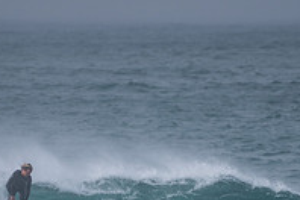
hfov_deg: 1.3
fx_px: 13116
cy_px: 266
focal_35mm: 1574
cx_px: 150
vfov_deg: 0.9
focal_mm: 500
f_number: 5.6
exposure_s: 1/1000
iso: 100
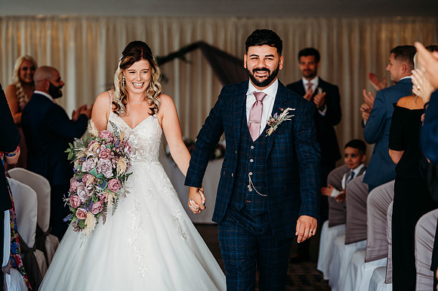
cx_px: 219
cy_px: 146
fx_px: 1034
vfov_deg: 16.1
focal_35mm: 85
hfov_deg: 23.9
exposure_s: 1/200
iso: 250
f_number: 2.5
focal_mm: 85
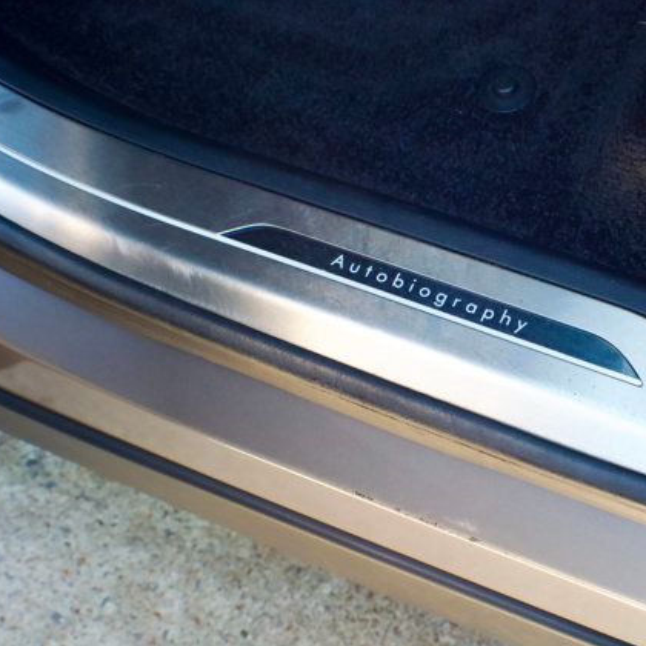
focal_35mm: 97
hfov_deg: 17.8
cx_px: 474
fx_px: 2048
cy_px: 322
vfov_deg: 17.9
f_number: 8
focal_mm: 50
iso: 2000
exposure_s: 1/250
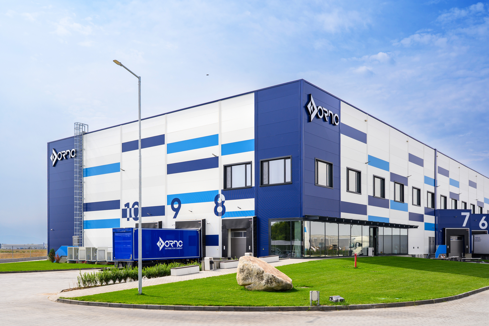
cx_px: 244
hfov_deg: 54.5
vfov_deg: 37.8
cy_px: 163
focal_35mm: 35
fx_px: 475
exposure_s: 1/400
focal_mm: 35
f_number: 8
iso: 100
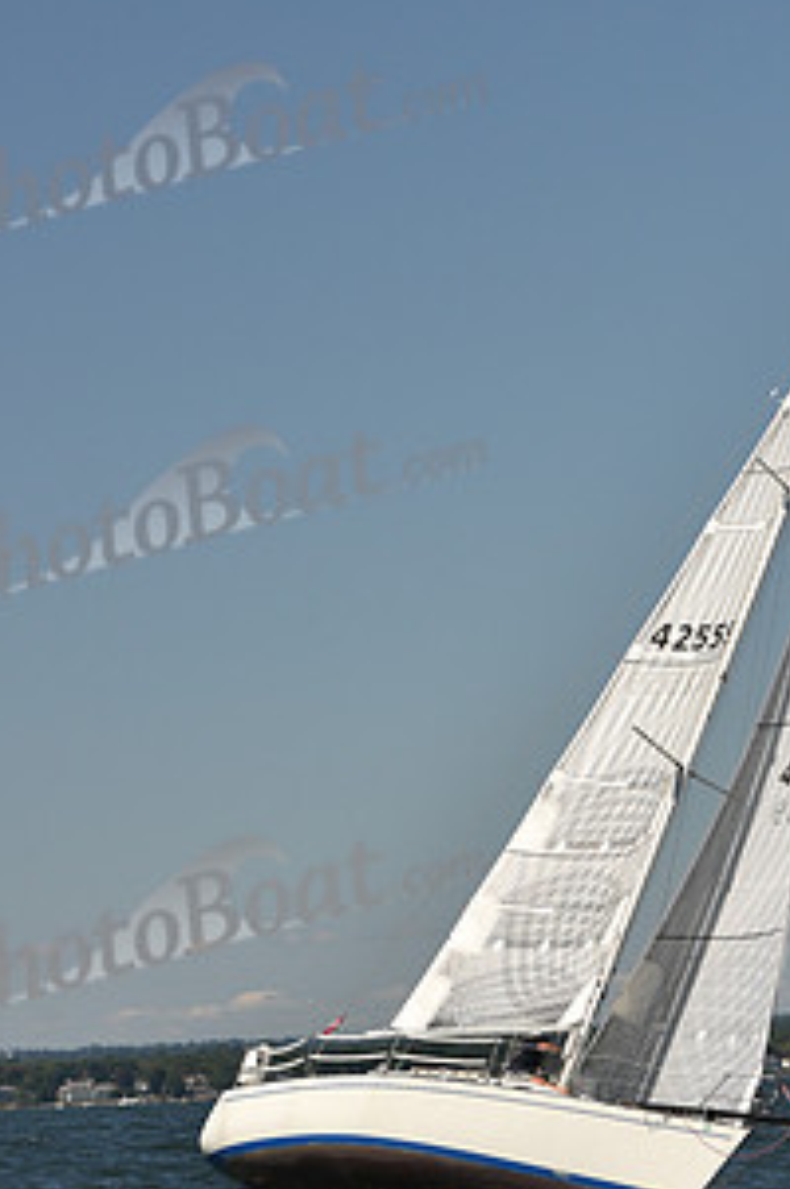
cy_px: 660
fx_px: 6367
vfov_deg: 10.7
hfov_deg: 7.1
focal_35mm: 193
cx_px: 693
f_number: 4.5
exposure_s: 1/1250
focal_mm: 100
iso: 250
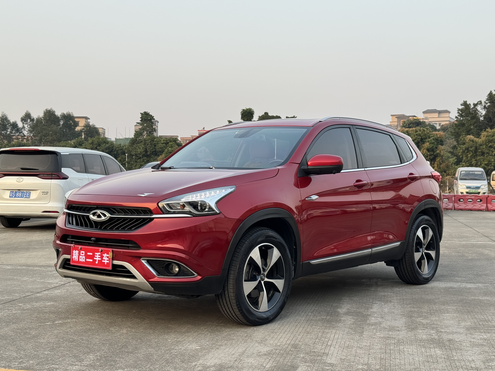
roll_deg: +0.1
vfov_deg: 30.3
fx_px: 686
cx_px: 248
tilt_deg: +0.1
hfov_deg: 39.7
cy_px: 186
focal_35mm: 48
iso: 64
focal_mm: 6.86
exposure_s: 1/428
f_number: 1.78
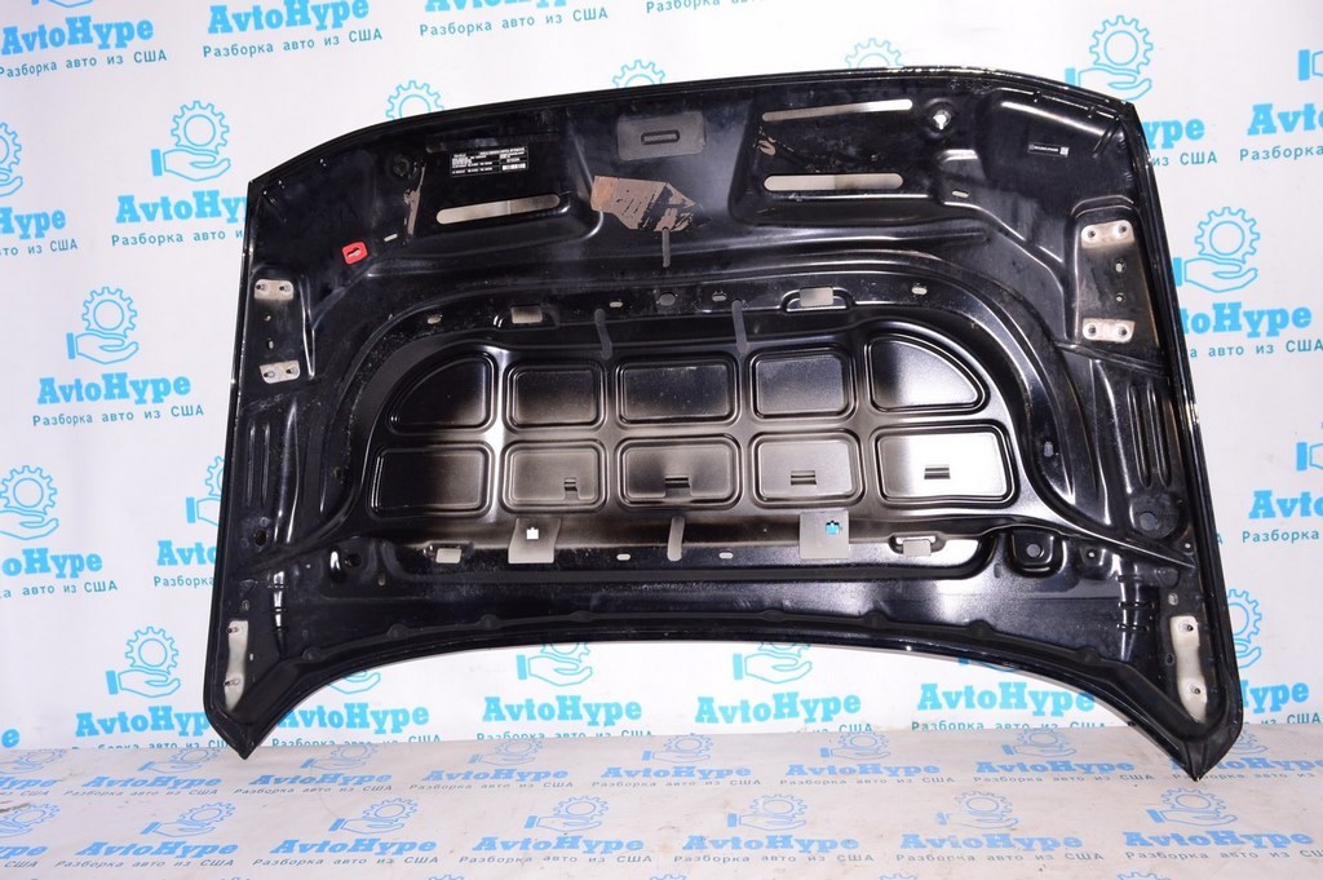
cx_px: 662
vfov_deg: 47.9
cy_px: 440
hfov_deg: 67.4
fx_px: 991
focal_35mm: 27
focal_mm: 18
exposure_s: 1/200
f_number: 8
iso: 1600
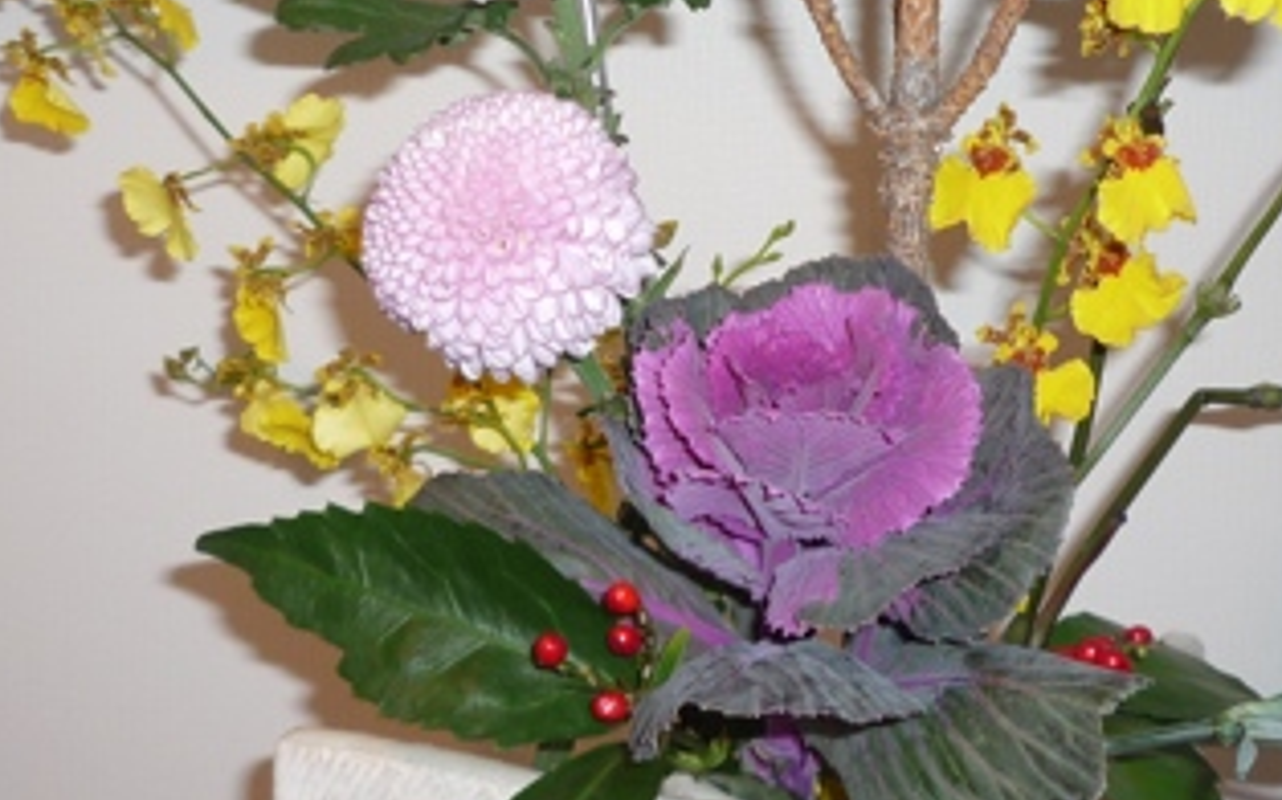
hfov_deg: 38.1
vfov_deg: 24.2
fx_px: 1851
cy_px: 216
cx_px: 749
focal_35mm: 53
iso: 100
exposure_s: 1/30
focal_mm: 4.4
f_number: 2.8
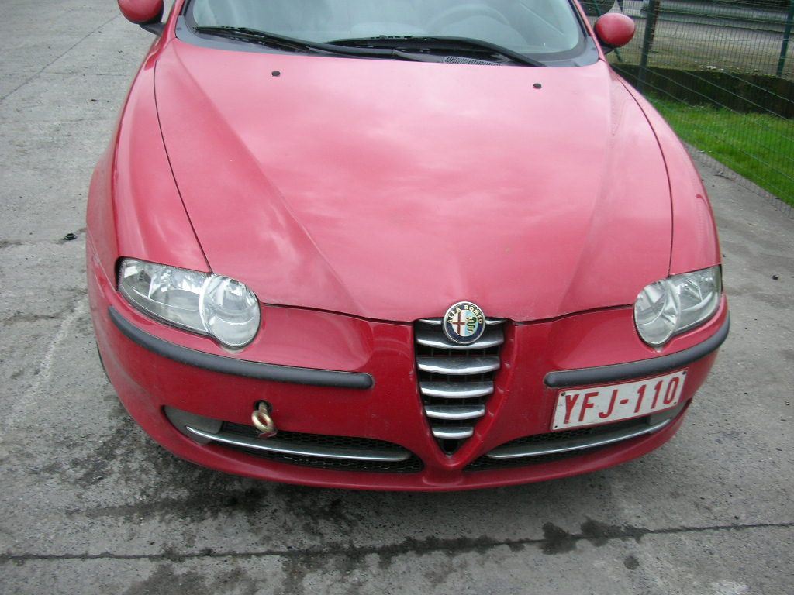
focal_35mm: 35
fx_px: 803
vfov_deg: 40.7
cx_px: 397
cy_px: 298
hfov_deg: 52.6
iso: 50
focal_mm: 5.8
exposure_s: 1/114
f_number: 3
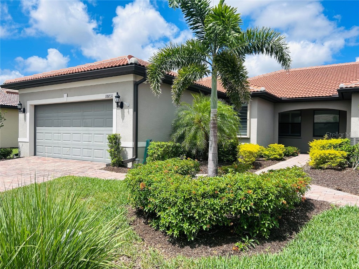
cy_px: 134
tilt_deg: -0.8
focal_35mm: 26
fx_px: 270
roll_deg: -0.7
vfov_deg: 53.1
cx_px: 180
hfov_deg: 67.3
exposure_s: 1/4630
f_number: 1.5
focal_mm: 5.7
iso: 50
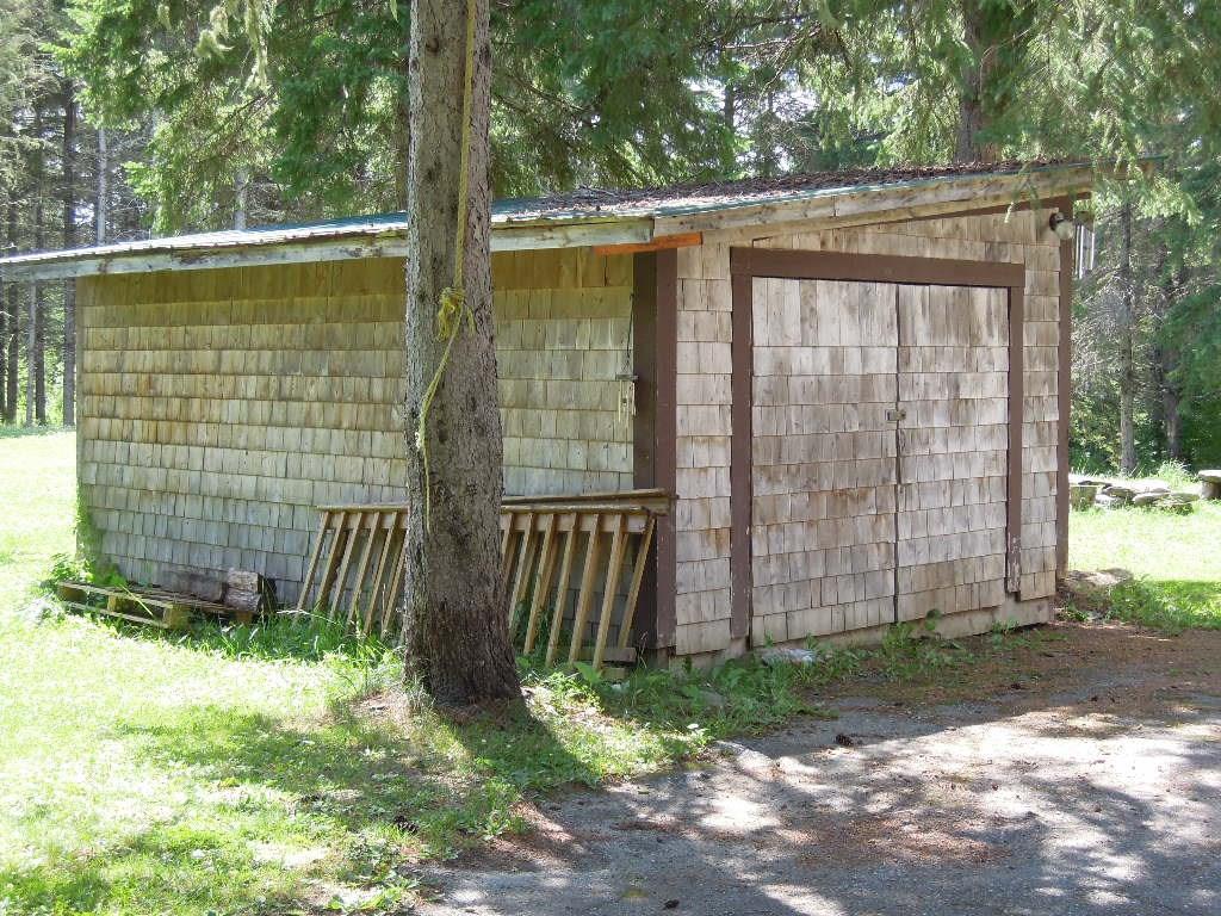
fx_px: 1940
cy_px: 458
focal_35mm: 55
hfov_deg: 34.9
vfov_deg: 26.6
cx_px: 610
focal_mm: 9.9
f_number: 4
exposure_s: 1/125
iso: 160
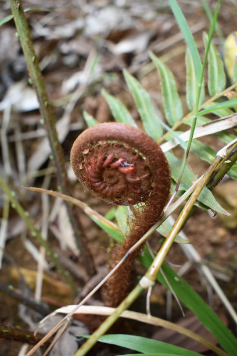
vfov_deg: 59.5
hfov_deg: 41.7
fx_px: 311
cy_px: 178
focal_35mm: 32
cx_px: 118
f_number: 5.6
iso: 560
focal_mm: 21
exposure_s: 1/125
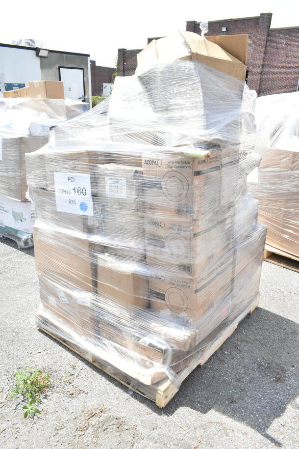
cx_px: 150
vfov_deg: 67.4
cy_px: 224
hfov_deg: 48.0
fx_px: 336
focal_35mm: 27
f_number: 13
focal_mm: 18
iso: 1600
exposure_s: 1/640
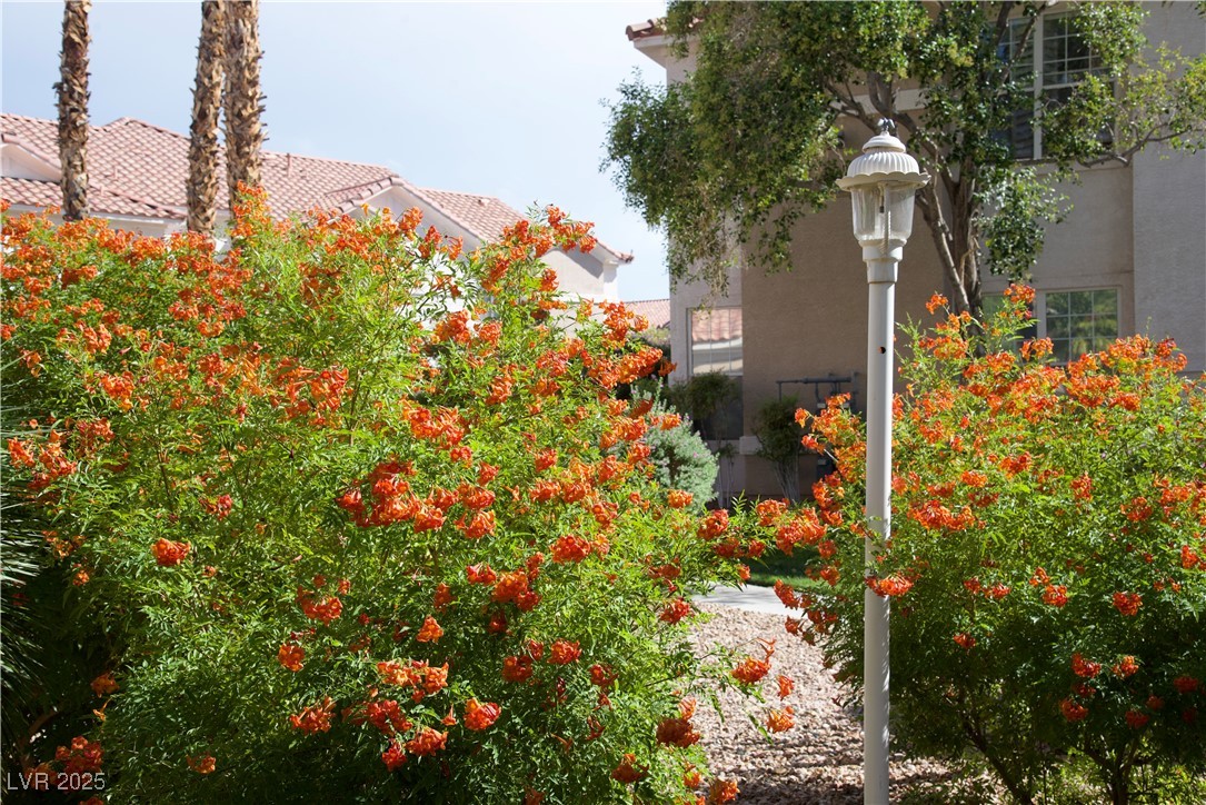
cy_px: 402
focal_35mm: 44
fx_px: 1474
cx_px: 603
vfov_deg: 30.5
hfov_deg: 44.5
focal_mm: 44
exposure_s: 1/320
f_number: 9
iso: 200
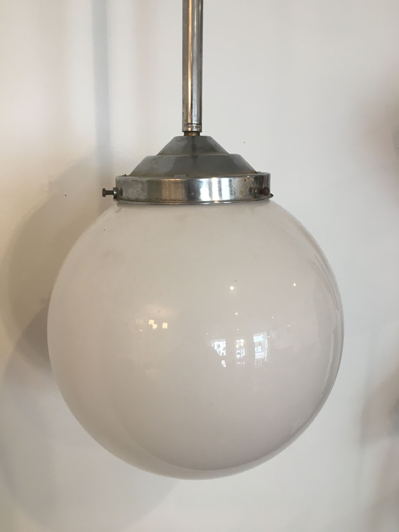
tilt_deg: -11.0
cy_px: 266
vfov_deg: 61.7
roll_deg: -0.5
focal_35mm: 29
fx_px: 446
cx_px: 200
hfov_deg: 48.2
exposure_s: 1/33
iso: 80
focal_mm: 4.15
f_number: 2.2
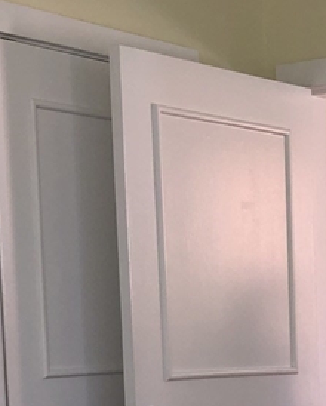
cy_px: 510
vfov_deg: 17.7
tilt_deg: -7.2
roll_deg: +1.2
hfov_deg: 14.5
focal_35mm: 102
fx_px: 1227
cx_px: 412
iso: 25
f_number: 1.8
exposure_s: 1/15
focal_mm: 3.99
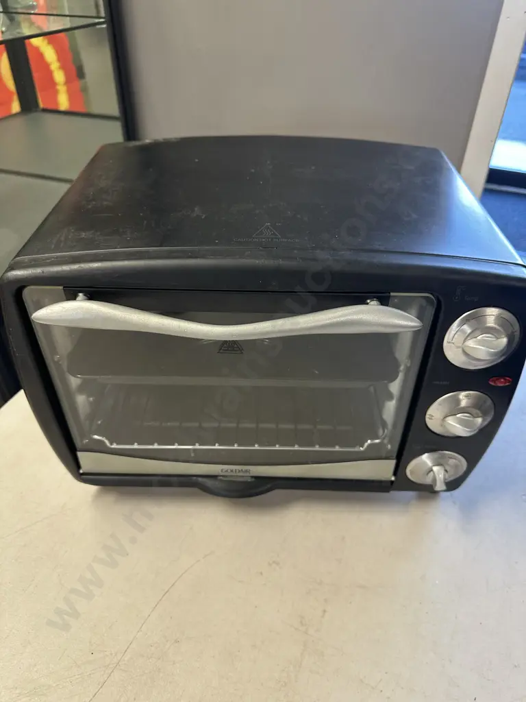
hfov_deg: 56.8
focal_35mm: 24
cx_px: 263
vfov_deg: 71.6
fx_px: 486
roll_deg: -2.0
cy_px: 351
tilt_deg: -39.0
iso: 160
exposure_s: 1/50
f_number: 1.78
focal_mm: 6.86
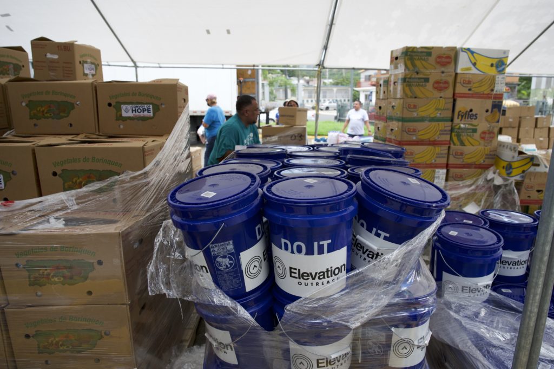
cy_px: 184
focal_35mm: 24
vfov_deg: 53.1
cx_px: 277
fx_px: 369
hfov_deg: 73.8
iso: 200
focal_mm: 24
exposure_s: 1/250
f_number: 4.5
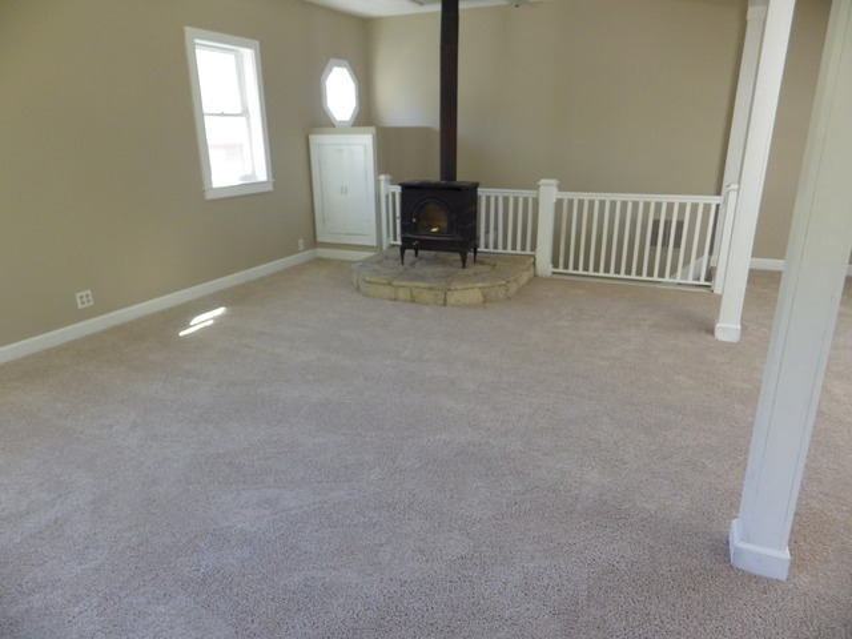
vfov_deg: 61.1
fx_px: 541
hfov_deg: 76.4
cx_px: 426
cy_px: 320
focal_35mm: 22
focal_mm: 4
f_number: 3.1
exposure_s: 1/45
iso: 160
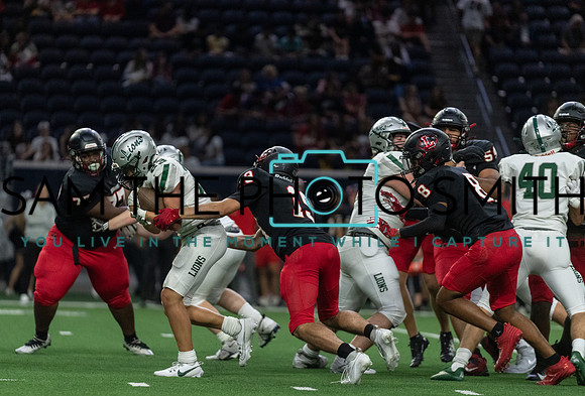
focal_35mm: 229
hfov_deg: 8.9
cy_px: 224
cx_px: 249
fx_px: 3737
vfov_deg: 6.1
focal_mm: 200
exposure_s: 1/1250
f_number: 2.8
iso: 4000
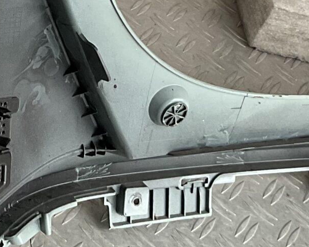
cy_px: -233
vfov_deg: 11.7
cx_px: 9
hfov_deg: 15.9
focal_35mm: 119
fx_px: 1088
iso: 50
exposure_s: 1/50
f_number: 1.8
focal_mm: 3
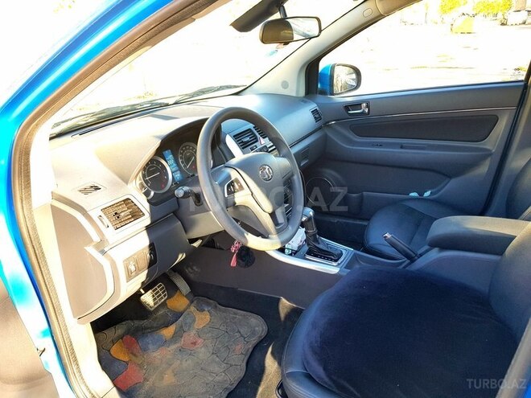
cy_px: 199
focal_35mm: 26
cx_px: 266
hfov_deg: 67.3
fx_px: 399
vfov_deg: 53.1
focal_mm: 4.2
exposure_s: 1/134
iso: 40
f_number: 1.7
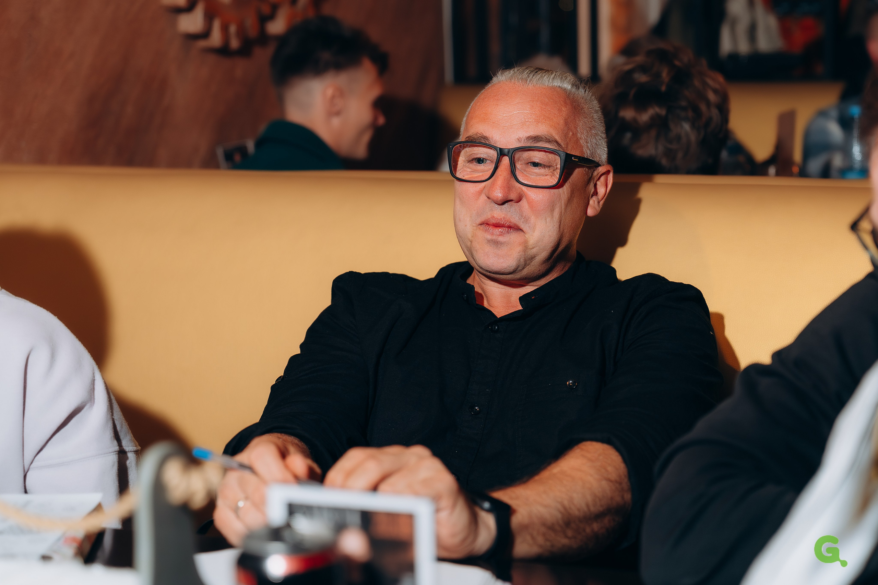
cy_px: 291
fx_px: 1629
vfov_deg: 20.4
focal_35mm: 67
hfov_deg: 30.1
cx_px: 506
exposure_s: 1/160
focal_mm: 57
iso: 1250
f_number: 2.8
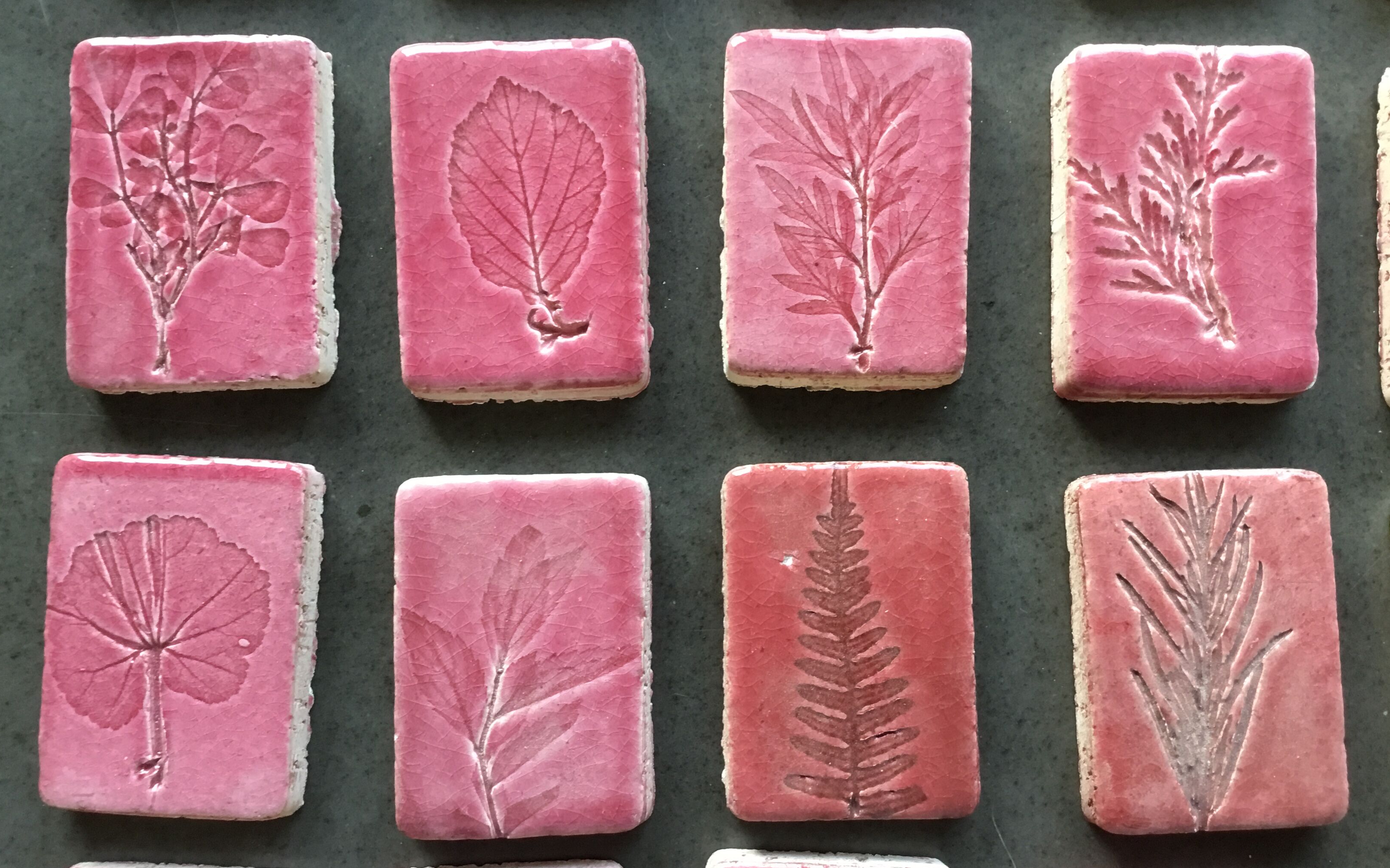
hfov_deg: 58.1
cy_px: 440
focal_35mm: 33
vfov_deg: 38.3
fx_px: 1250
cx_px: 696
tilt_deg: -87.3
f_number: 2.4
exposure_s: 1/33
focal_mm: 3.3
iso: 125
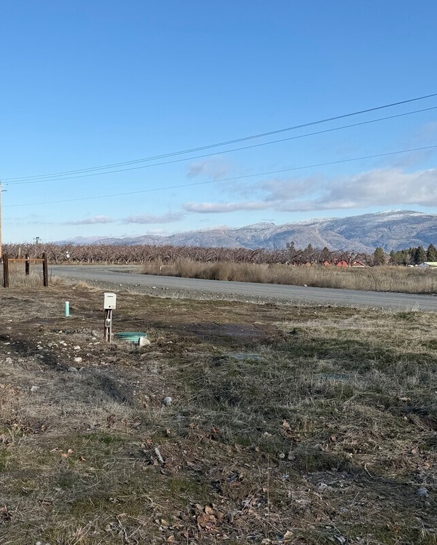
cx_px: 101
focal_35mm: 42
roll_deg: +0.1
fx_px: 679
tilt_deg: +2.1
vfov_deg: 43.7
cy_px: 231
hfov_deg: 34.8
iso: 80
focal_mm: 6.76
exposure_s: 1/4673
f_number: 1.78
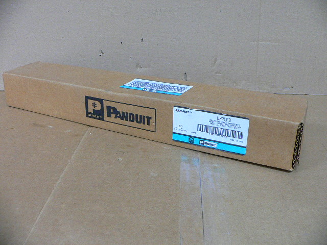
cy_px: 122
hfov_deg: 52.6
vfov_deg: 40.7
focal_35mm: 35
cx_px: 164
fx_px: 331
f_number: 2.8
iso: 200
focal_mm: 4.6
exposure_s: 1/15
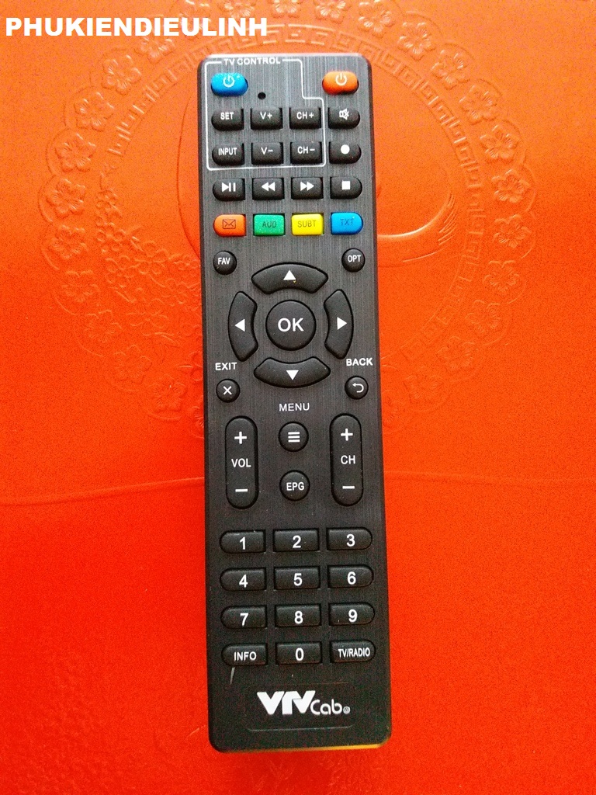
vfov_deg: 65.3
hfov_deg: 51.4
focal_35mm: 27
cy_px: 398
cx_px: 298
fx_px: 620
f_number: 1.9
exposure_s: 1/9
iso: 1000
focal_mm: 3.7
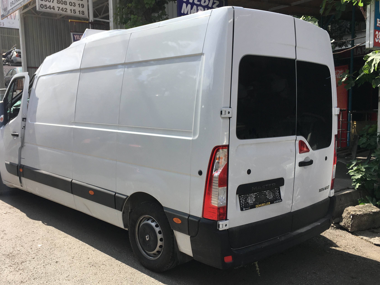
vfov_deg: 40.6
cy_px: 162
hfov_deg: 52.5
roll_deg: +0.1
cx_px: 170
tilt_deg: -4.9
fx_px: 384
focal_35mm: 35
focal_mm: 4.15
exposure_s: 1/1261
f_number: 2.2
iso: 25
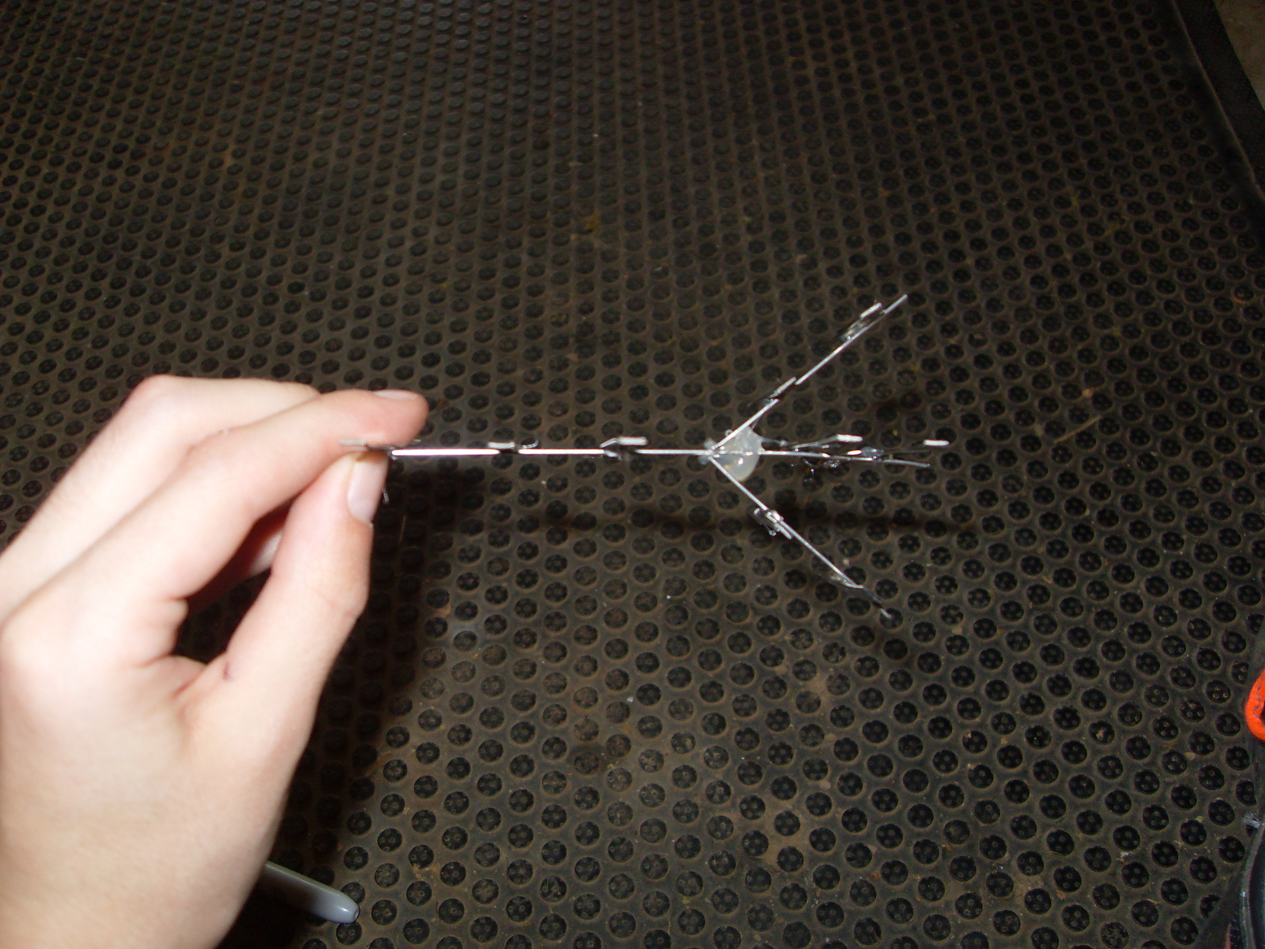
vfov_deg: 38.7
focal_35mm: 37
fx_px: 1352
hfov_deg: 50.1
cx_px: 632
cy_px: 474
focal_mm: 6.3
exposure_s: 1/45
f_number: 2.8
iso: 100
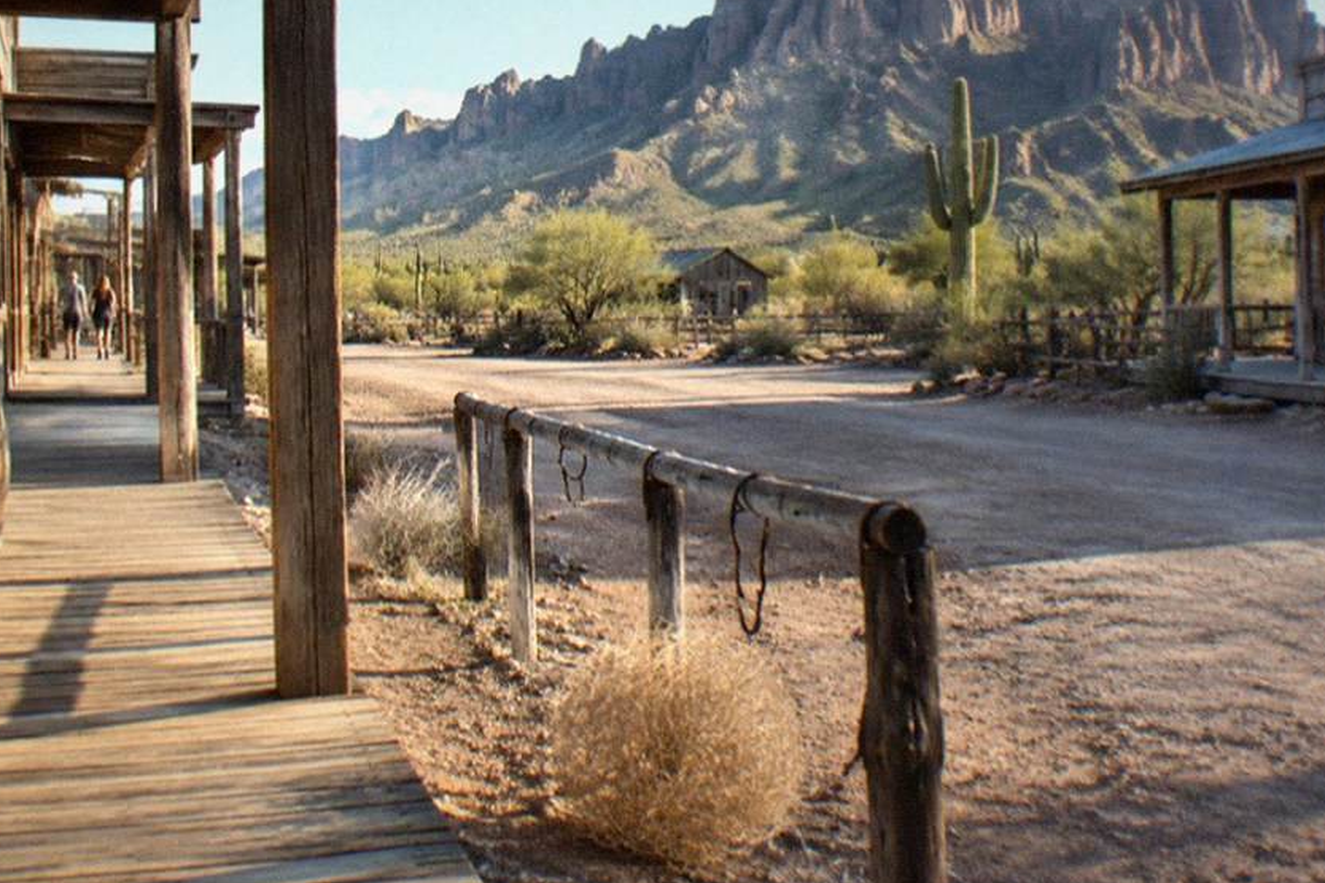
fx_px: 1545
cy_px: 388
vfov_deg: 31.8
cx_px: 541
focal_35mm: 42
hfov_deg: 46.2
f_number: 10
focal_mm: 35
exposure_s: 1/125
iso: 200
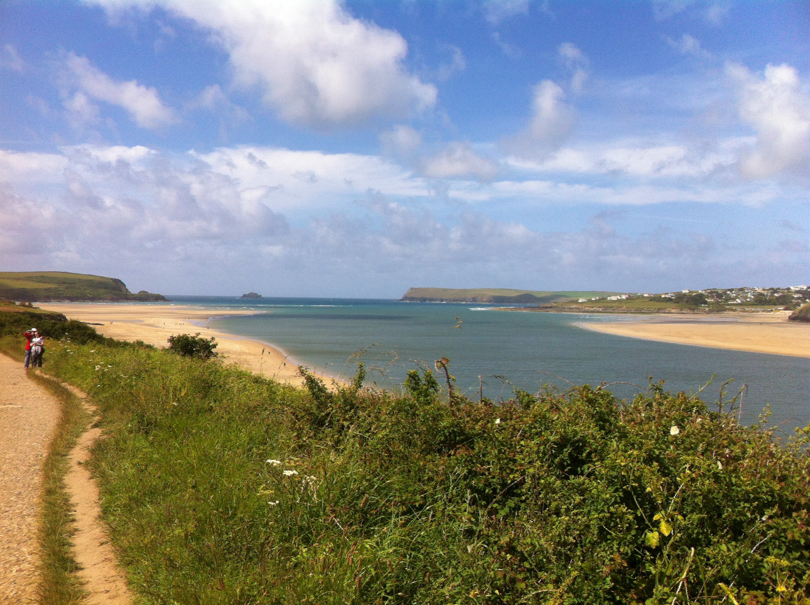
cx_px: 405
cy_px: 302
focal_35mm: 35
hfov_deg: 52.7
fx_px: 818
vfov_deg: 40.6
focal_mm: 3.85
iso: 80
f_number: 2.8
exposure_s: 1/1885
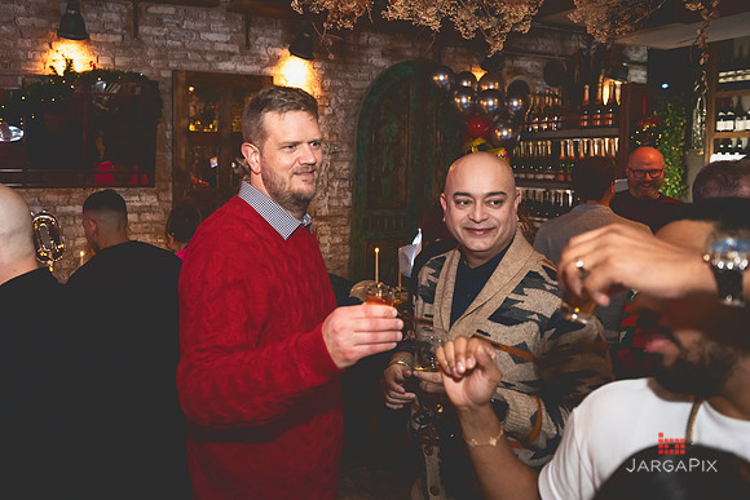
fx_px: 619
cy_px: 194
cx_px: 292
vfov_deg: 43.8
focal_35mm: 30
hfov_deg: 61.8
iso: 3200
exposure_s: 1/100
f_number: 3.2
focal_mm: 24
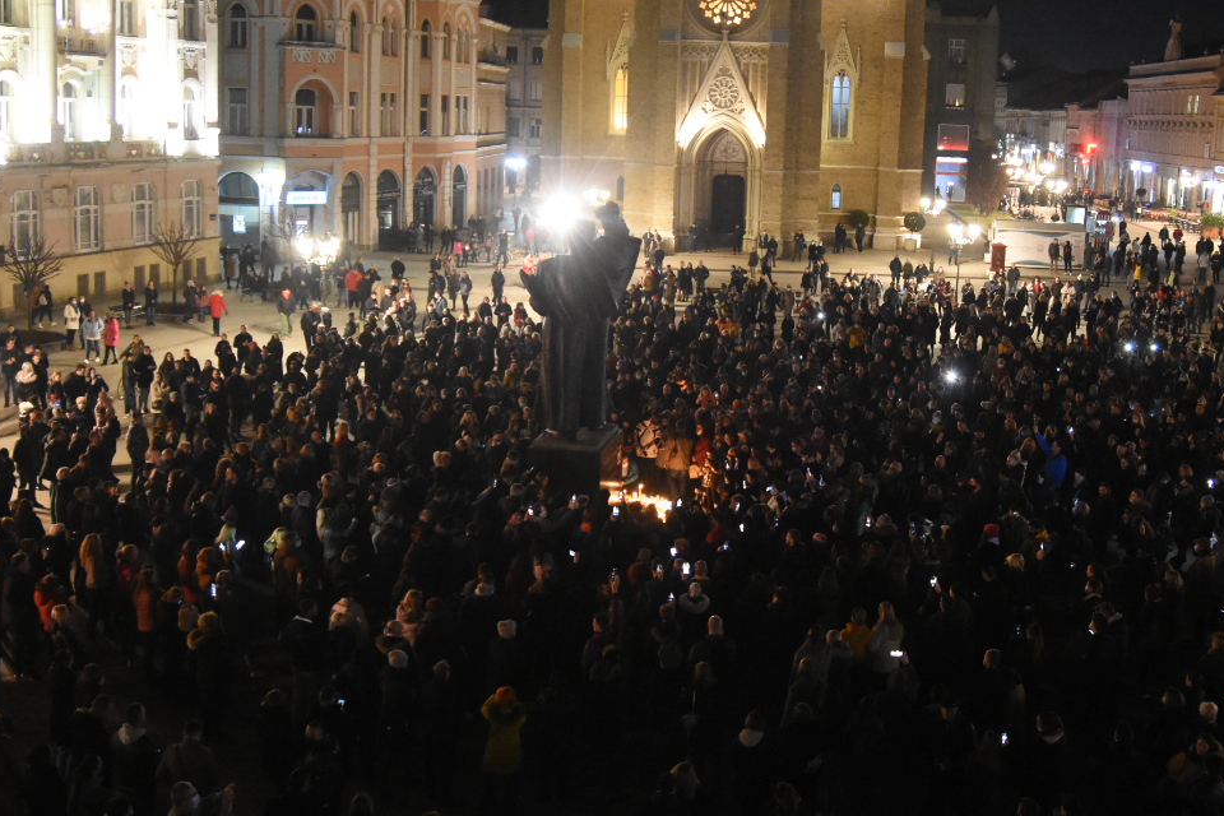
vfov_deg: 16.8
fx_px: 2754
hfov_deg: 25.0
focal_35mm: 81
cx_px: 680
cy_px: 332
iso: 4000
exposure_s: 1/40
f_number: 4
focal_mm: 32
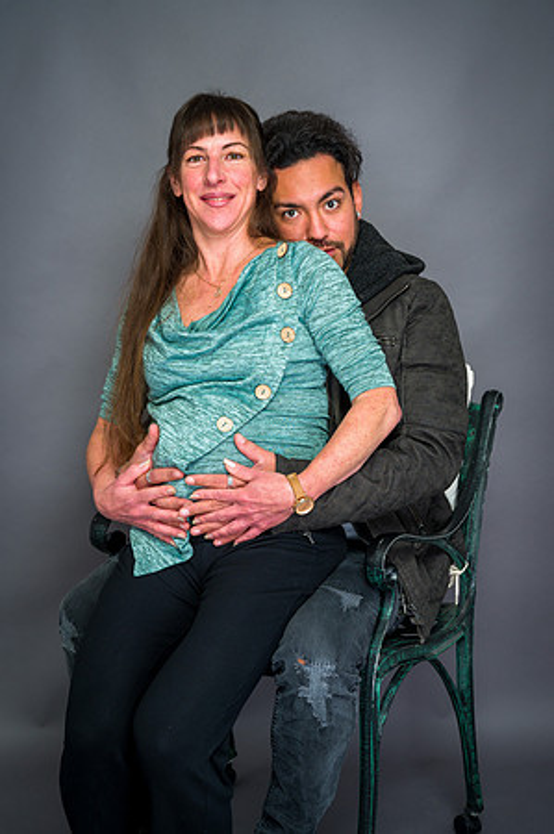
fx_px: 1272
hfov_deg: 24.6
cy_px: 417
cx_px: 277
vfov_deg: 36.3
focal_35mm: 55
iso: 200
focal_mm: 55
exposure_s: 1/100
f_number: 5.6
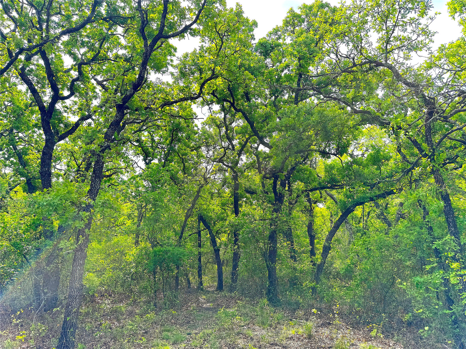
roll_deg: +1.0
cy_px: 174
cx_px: 233
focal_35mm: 24
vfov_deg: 56.8
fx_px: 323
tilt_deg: +13.2
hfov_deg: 71.6
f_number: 1.78
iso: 80
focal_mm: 6.76
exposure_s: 1/1488
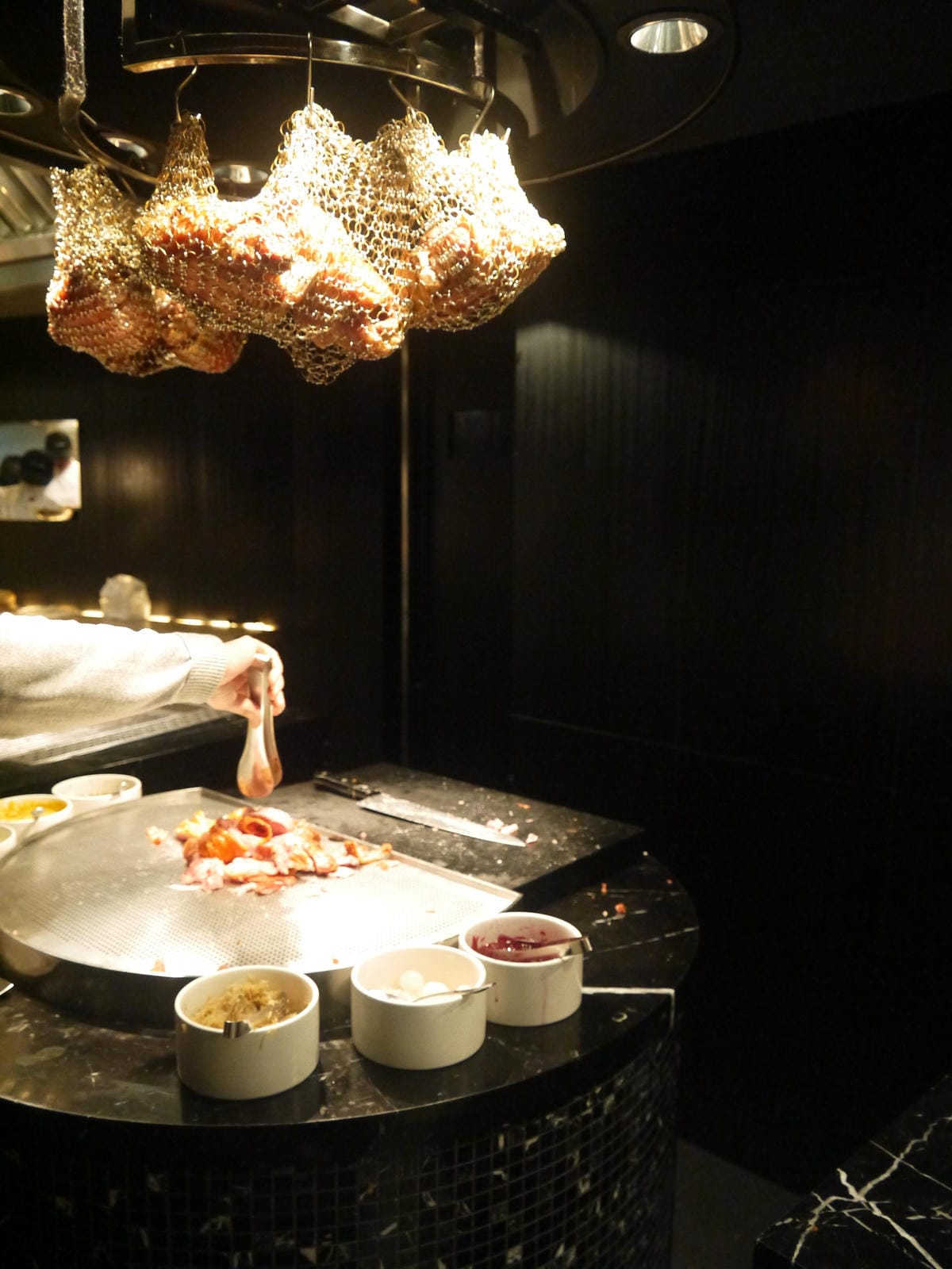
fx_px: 1027
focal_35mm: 28
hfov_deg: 49.7
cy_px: 634
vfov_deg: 63.4
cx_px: 476
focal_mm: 14
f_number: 3.5
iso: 1600
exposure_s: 1/60
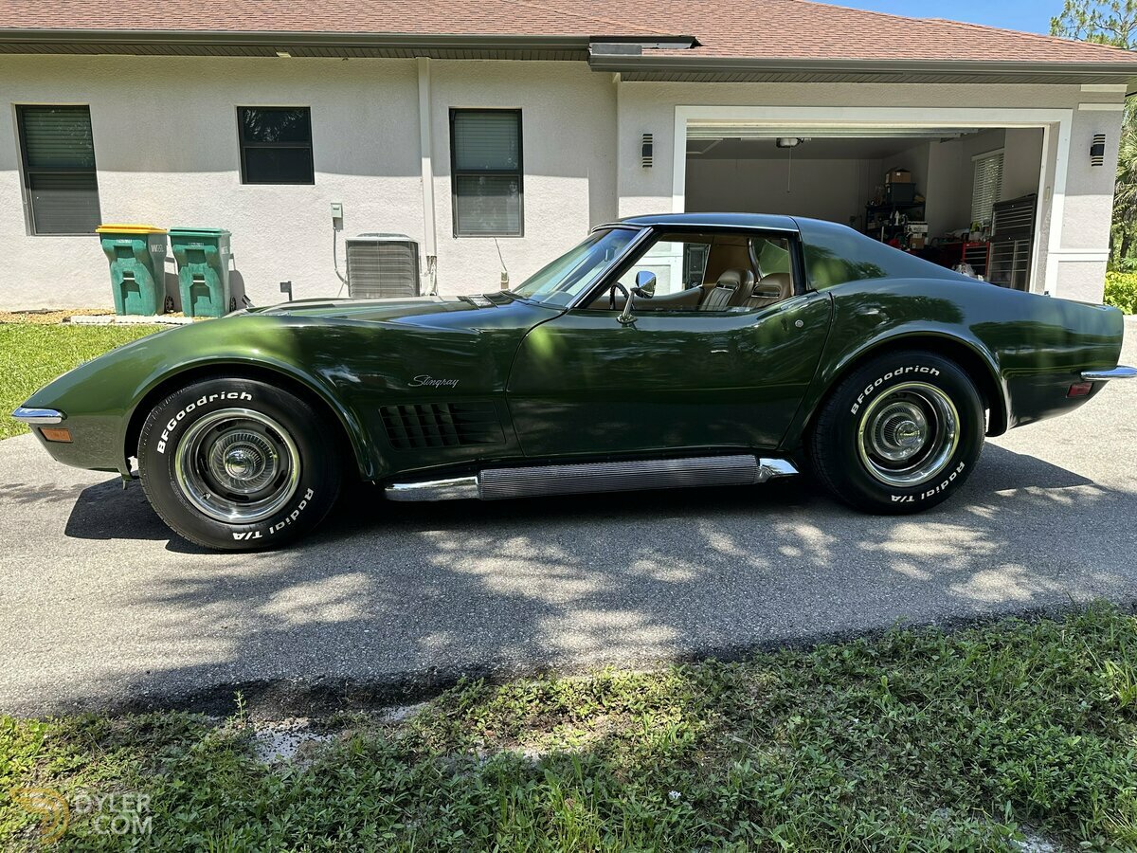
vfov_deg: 56.8
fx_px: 788
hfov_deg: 71.6
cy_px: 426
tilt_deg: -9.7
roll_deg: +0.2
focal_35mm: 24
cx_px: 568
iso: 80
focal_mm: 6.86
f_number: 1.78
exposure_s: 1/952
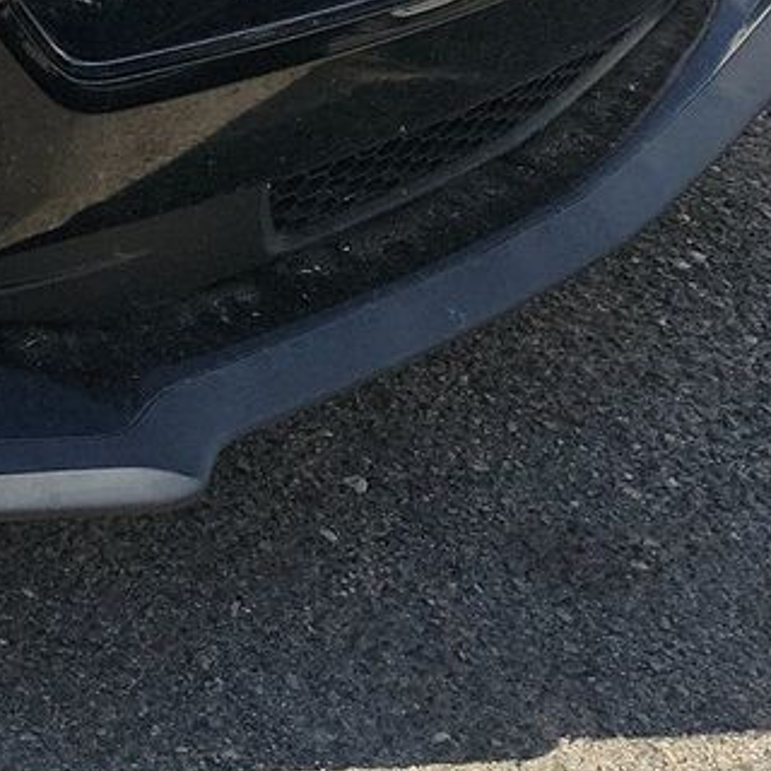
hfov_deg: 13.8
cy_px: -460
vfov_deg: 15.0
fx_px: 2671
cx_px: -785
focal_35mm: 106
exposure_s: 1/627
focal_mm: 6.7
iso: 50
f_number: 1.8
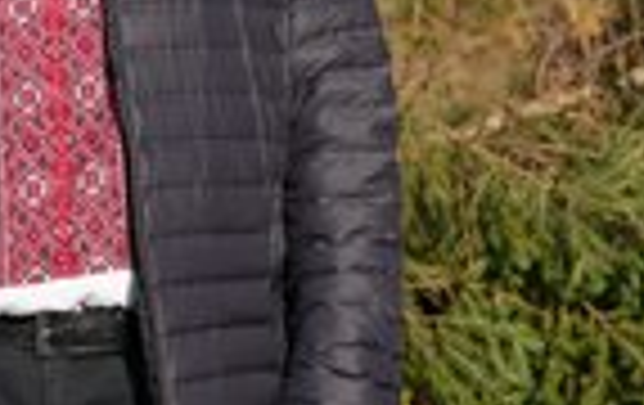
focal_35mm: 182
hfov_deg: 11.4
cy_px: -101
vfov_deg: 7.2
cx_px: 50
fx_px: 3201
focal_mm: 64
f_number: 4.5
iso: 100
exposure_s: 1/800
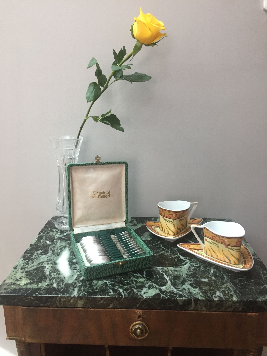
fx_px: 298
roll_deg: -0.4
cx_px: 134
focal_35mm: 29
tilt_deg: -14.7
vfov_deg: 61.7
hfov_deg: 48.2
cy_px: 178
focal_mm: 4.15
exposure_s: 1/33
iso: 160
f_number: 2.2
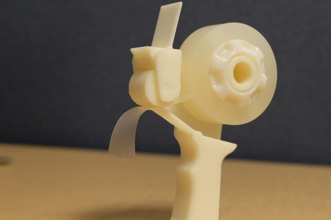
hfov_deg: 27.3
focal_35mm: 74
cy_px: 127
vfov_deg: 18.4
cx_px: 203
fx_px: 680
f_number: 5.3
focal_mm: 37.1
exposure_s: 1/15
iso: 500
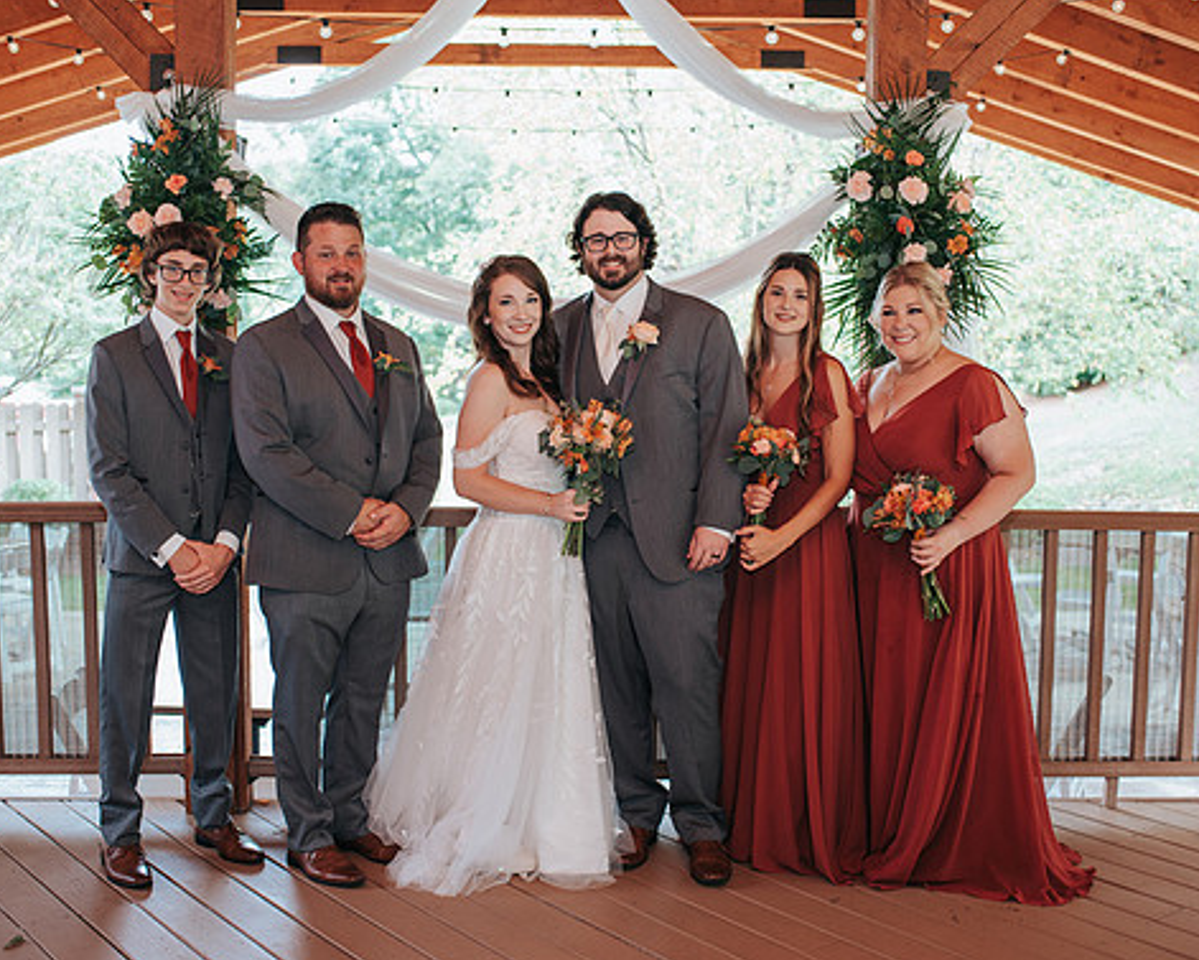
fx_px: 1526
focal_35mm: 43
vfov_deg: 34.9
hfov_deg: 42.9
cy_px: 483
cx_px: 592
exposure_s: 1/200
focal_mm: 35
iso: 450
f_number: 3.2
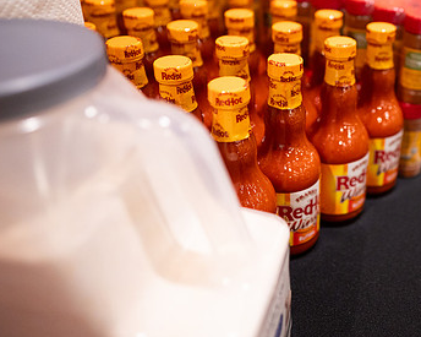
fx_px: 473
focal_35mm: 38
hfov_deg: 45.1
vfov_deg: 39.1
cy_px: 145
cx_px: 348
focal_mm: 24
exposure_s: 1/200
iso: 1250
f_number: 1.8
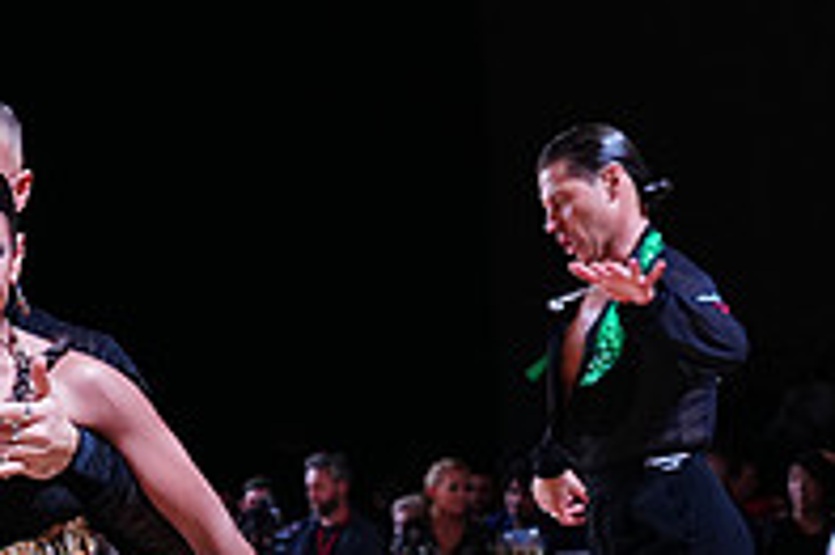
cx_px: -161
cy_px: 786
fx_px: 3685
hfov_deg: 12.6
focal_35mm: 159
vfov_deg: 8.5
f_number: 4.5
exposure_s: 1/500
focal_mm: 54
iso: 2000
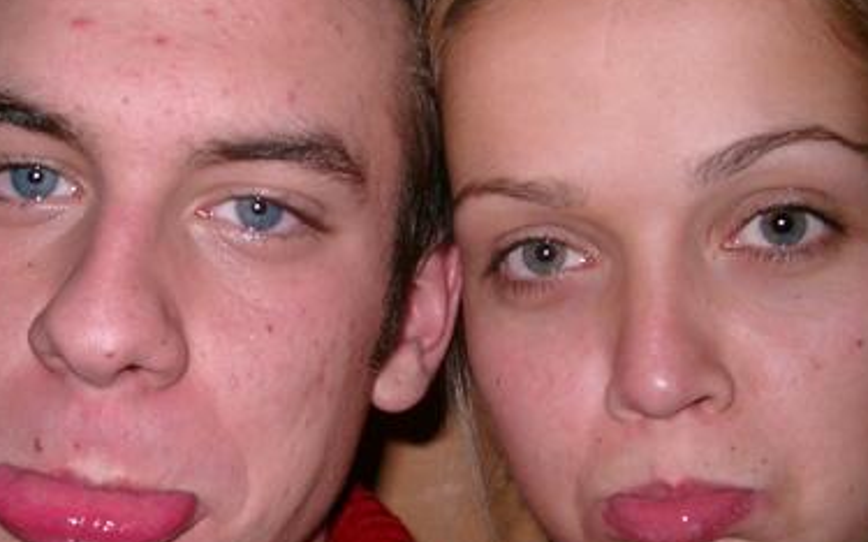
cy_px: 317
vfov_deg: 19.4
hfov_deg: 30.6
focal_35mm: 67
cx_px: 380
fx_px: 1584
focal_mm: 7.6
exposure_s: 1/60
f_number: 2.6
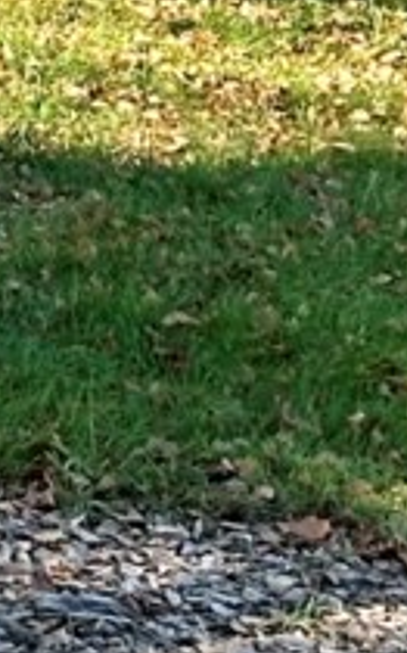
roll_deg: -0.1
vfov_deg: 5.9
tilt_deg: +0.8
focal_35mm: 349
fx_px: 6202
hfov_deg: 3.4
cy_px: -566
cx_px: -1684
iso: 64
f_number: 1.78
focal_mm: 6.86
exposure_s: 1/971
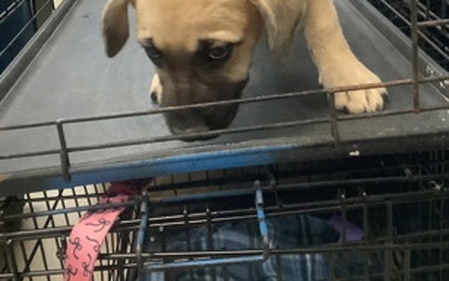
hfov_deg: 44.4
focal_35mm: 45
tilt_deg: -12.8
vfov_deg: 26.4
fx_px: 551
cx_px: 227
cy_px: -25
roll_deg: +4.7
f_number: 2.4
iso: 400
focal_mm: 3.3
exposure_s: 1/40
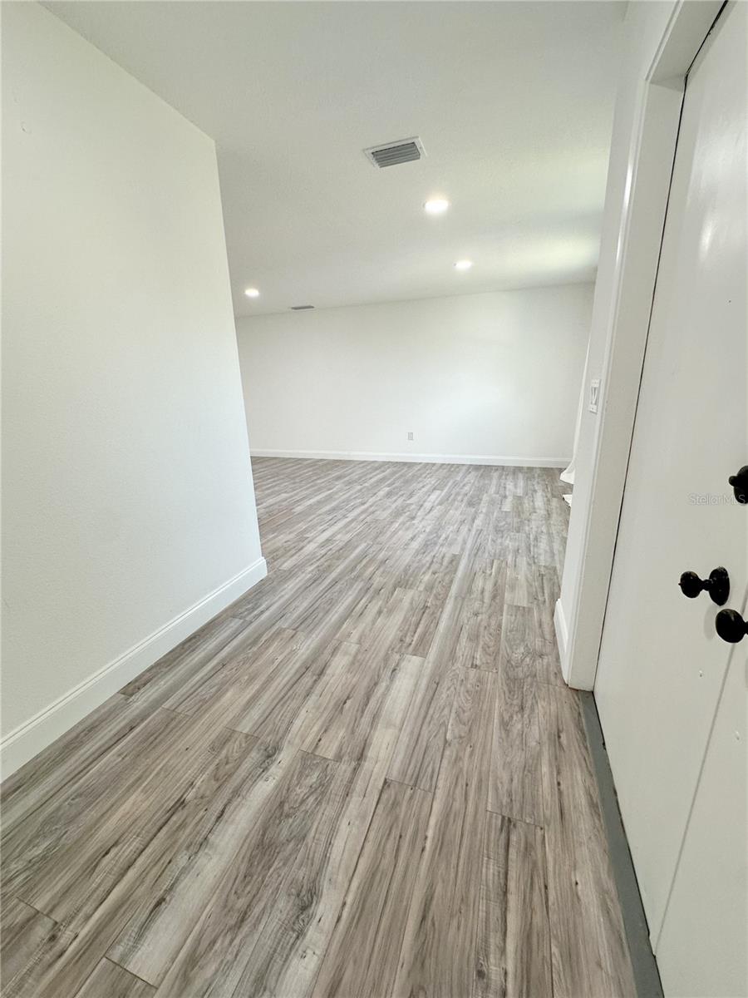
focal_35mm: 14
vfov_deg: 102.1
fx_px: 403
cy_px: 499
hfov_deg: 85.7
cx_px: 374
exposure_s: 1/120
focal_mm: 2.22
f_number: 2.2
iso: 160
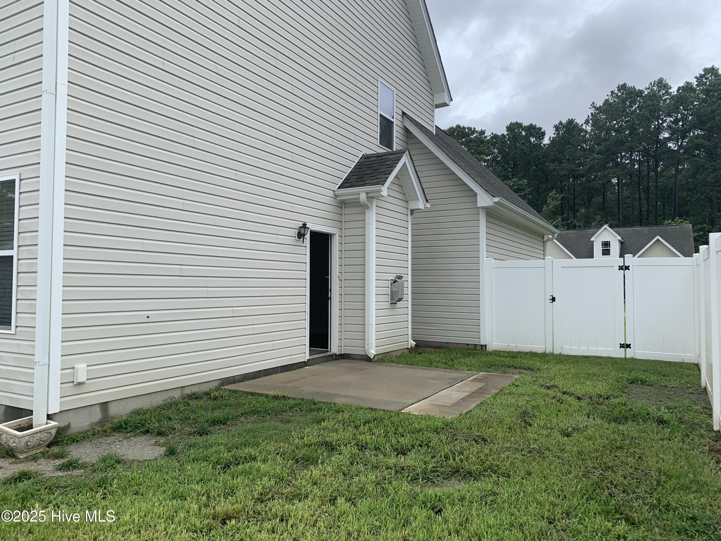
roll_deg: +1.3
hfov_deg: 67.3
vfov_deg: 53.1
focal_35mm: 26
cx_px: 360
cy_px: 270
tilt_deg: +0.9
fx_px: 542
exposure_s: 1/1748
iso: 25
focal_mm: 4.25
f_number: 1.8
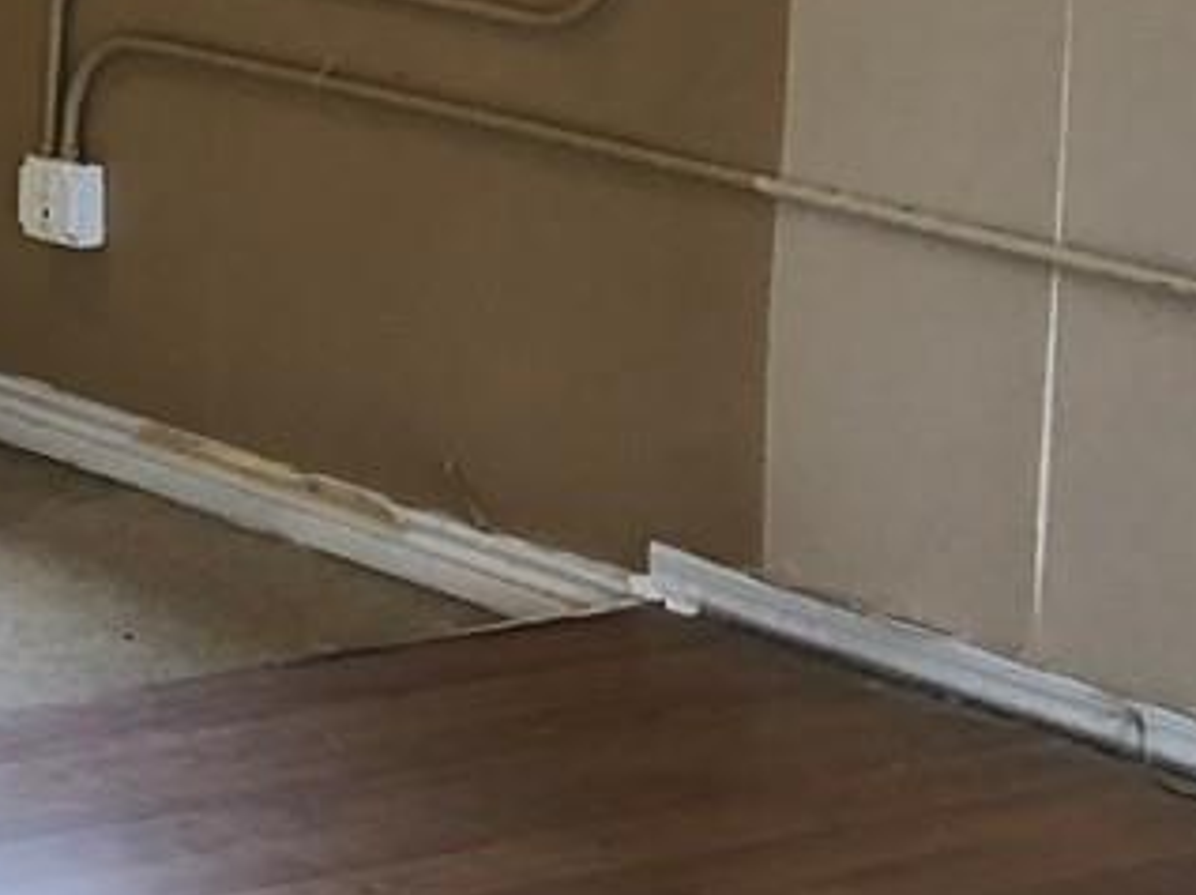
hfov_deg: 12.6
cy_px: -199
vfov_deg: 10.3
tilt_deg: -5.3
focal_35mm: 141
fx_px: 4868
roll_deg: +1.0
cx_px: -1064
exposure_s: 1/30
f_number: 1.8
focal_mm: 3.99
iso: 25
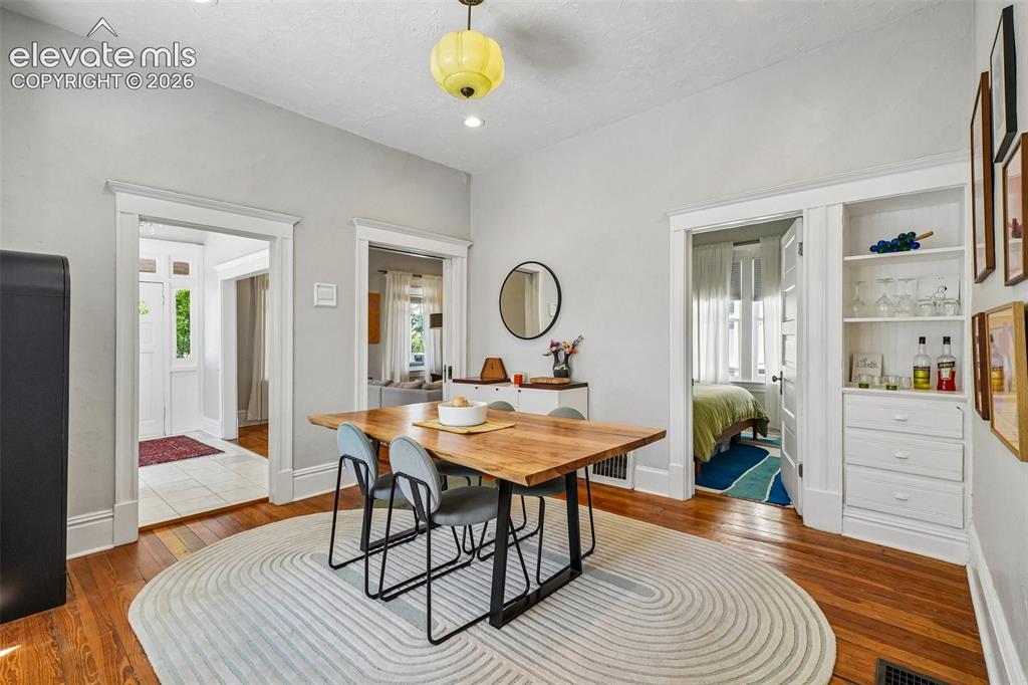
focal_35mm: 16
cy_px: 342
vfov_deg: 74.1
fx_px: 454
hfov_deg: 97.1
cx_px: 514
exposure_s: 1/20
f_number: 8
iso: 800
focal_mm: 10.6
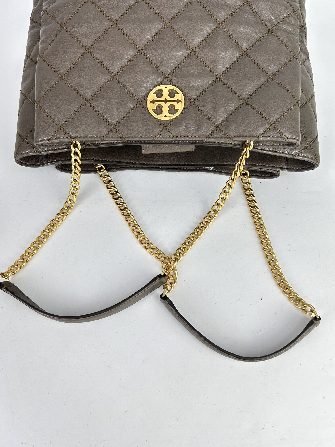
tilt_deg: -62.2
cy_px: 227
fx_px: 348
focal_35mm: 27
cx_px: 164
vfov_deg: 65.3
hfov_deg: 51.4
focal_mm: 5.7
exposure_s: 1/159
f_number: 1.5
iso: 40
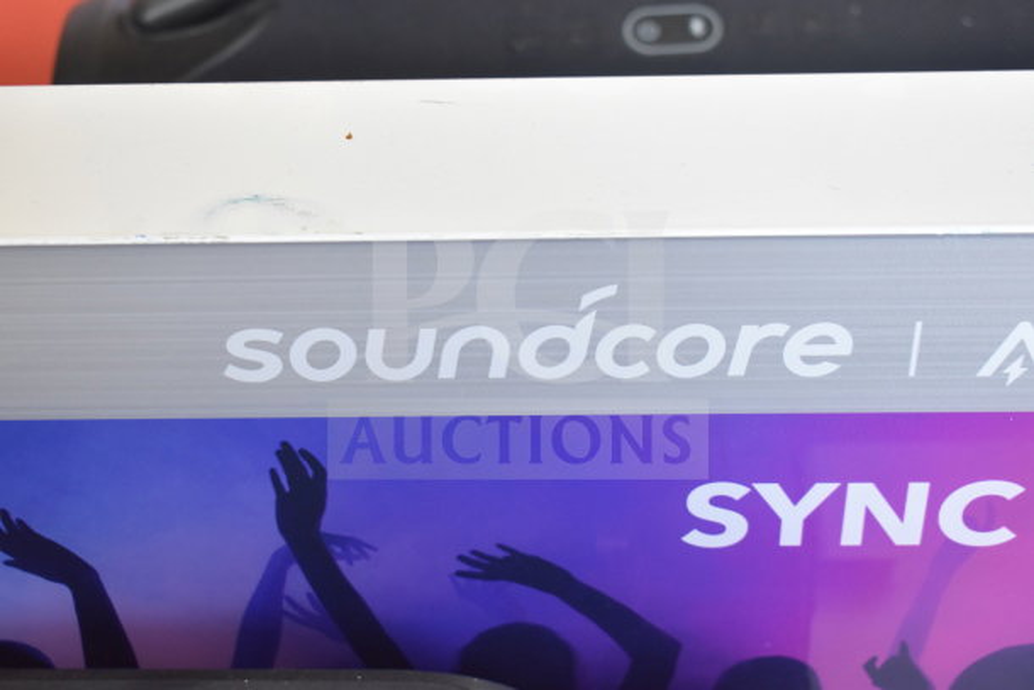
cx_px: 517
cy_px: 345
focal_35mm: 60
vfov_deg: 22.6
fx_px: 1724
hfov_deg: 33.4
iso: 1400
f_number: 5
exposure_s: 1/60
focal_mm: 40
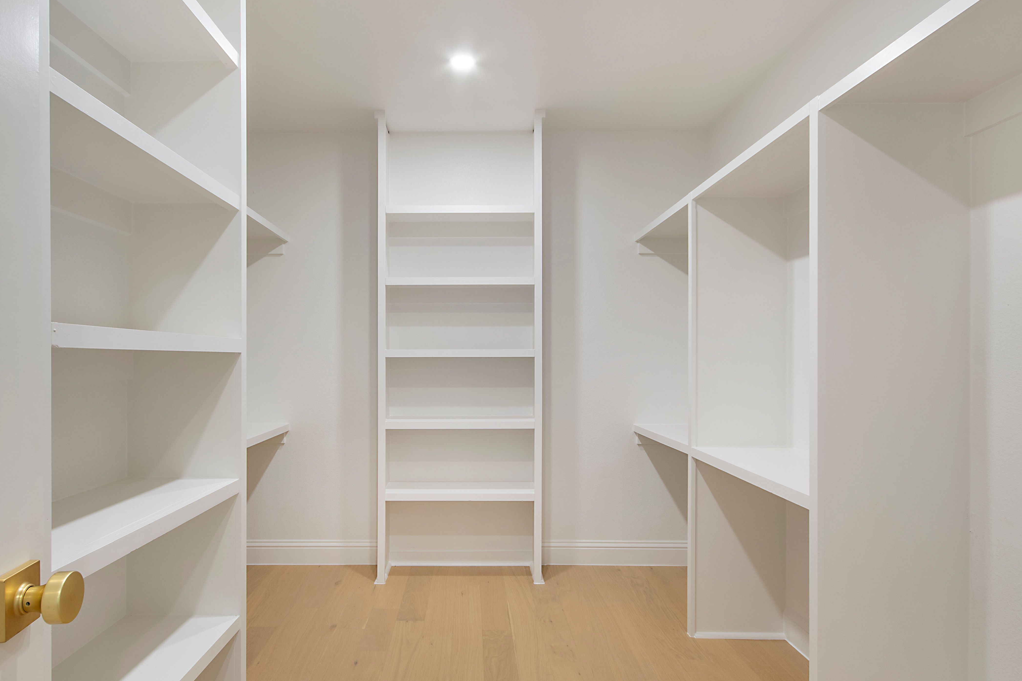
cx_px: 469
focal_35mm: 20
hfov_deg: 83.8
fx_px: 568
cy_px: 357
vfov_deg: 61.9
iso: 100
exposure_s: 1/4
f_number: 8
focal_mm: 10
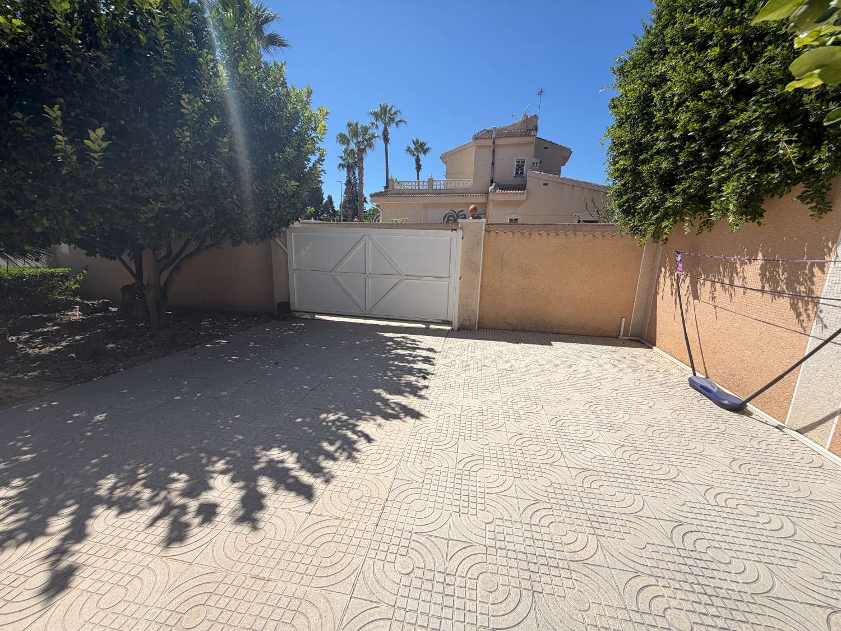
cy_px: 316
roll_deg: -1.3
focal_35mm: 14
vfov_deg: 85.7
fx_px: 340
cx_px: 420
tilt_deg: -12.4
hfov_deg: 102.1
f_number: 2.2
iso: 20
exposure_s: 1/1431
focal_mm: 2.22
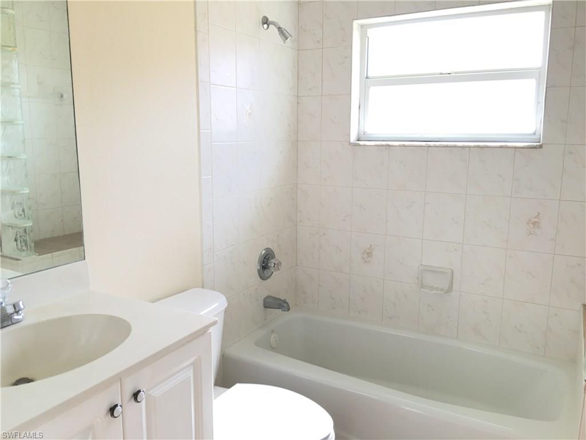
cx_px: 293
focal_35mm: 29
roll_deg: -0.7
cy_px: 220
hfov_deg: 61.7
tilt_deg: -9.6
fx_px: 491
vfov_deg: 48.2
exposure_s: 1/30
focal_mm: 4.15
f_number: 2.2
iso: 25
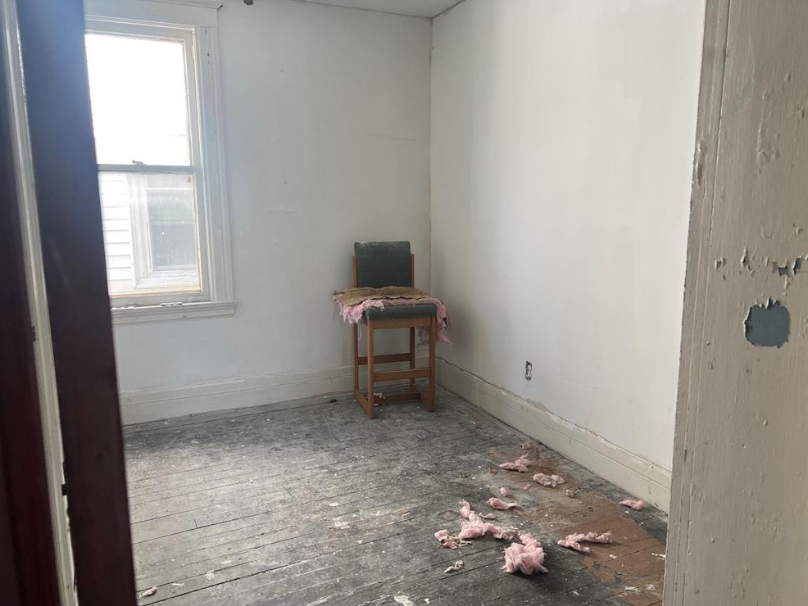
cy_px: 313
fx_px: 630
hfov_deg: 65.3
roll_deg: +0.1
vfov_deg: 51.4
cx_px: 417
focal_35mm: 27
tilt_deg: -10.0
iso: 80
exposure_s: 1/121
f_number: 1.5
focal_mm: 5.7
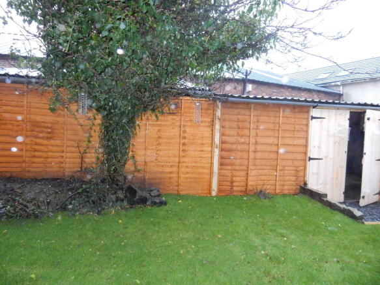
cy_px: 142
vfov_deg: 54.9
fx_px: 274
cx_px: 190
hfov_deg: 69.4
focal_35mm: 25
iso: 1000
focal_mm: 4.5
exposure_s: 1/30
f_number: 3.7
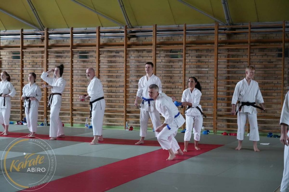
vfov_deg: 20.3
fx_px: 538
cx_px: 144
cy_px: 96
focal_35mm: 67
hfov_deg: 30.1
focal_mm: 67
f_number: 4
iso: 5000
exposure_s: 1/160
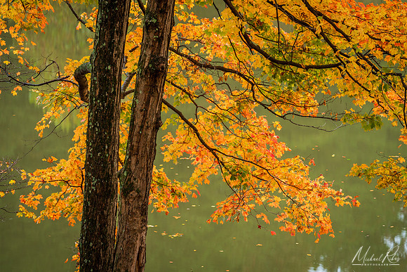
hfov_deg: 10.3
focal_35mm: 200
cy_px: 136
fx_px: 2262
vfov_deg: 6.9
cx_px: 204
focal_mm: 200
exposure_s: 1/1.43
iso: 100
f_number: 8
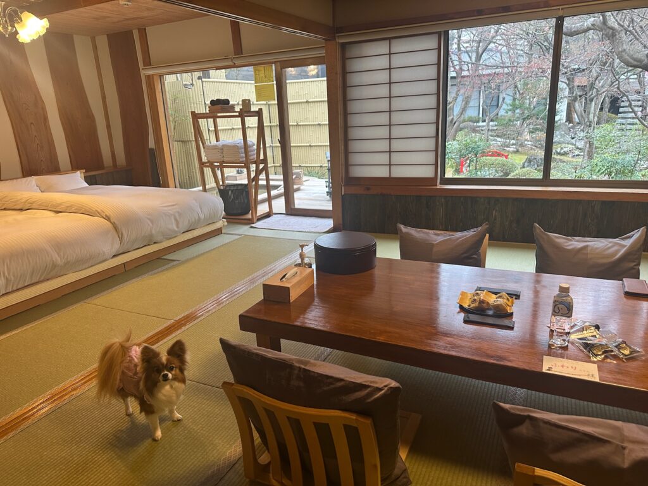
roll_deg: +3.4
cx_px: 324
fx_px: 449
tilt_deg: -16.2
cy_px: 243
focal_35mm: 24
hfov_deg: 71.6
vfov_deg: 56.8
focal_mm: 6.86
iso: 200
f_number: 1.78
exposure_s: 1/121
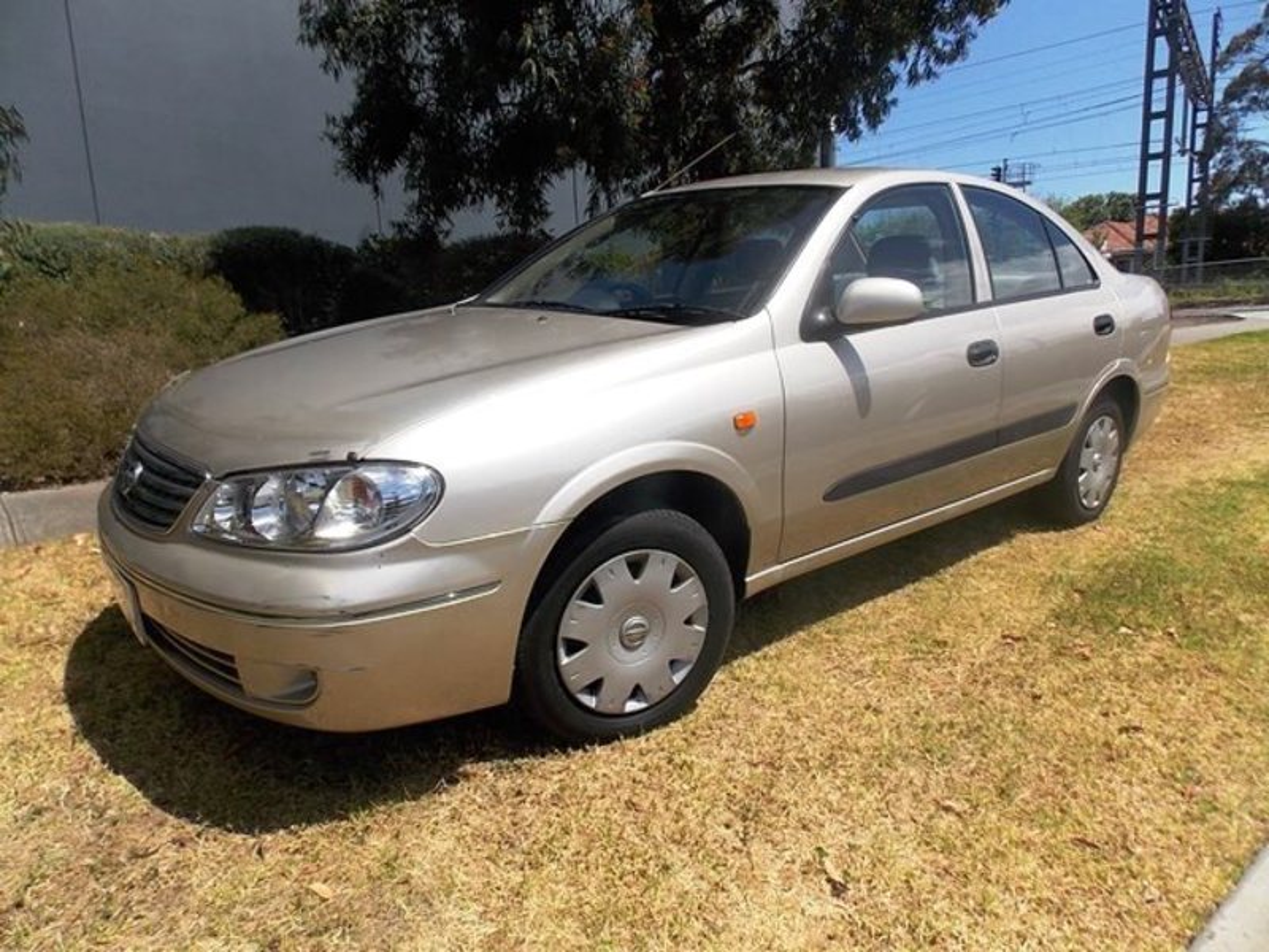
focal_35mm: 23
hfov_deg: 73.9
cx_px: 634
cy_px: 476
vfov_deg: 58.9
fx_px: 843
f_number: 3.1
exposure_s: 1/1250
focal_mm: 4
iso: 80
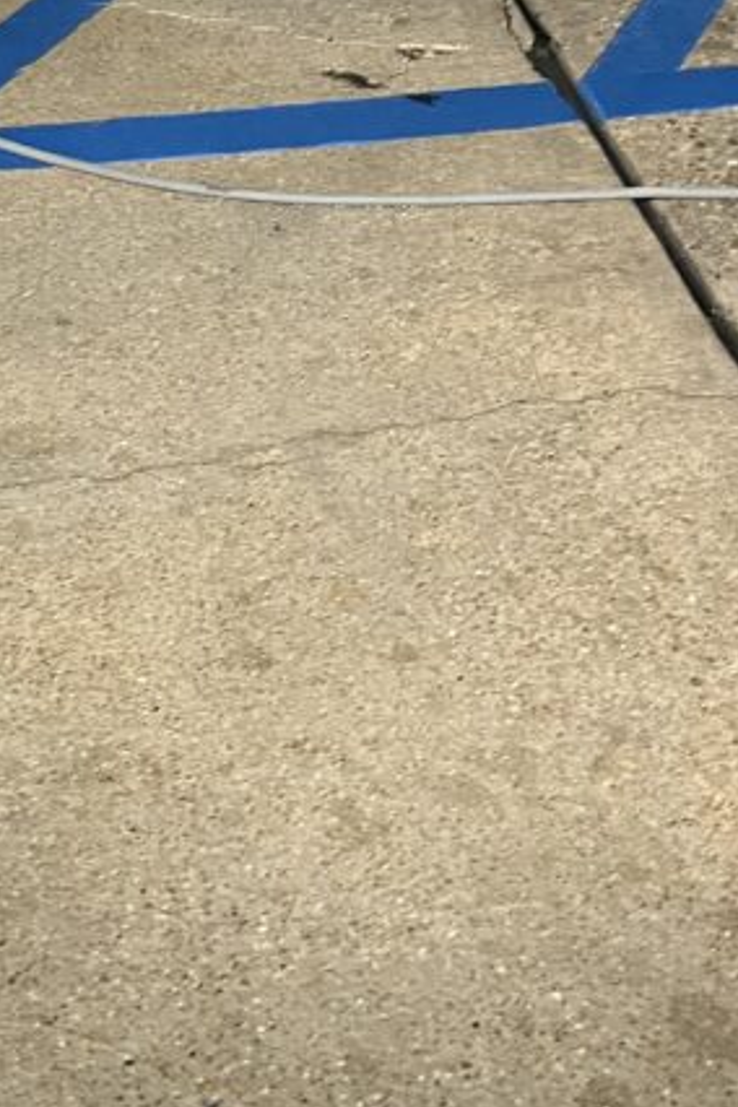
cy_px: 286
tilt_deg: -32.1
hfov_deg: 20.8
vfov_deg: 30.5
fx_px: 1999
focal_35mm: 65
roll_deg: +1.6
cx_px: 244
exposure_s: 1/30
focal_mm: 5.1
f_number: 1.6
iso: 500
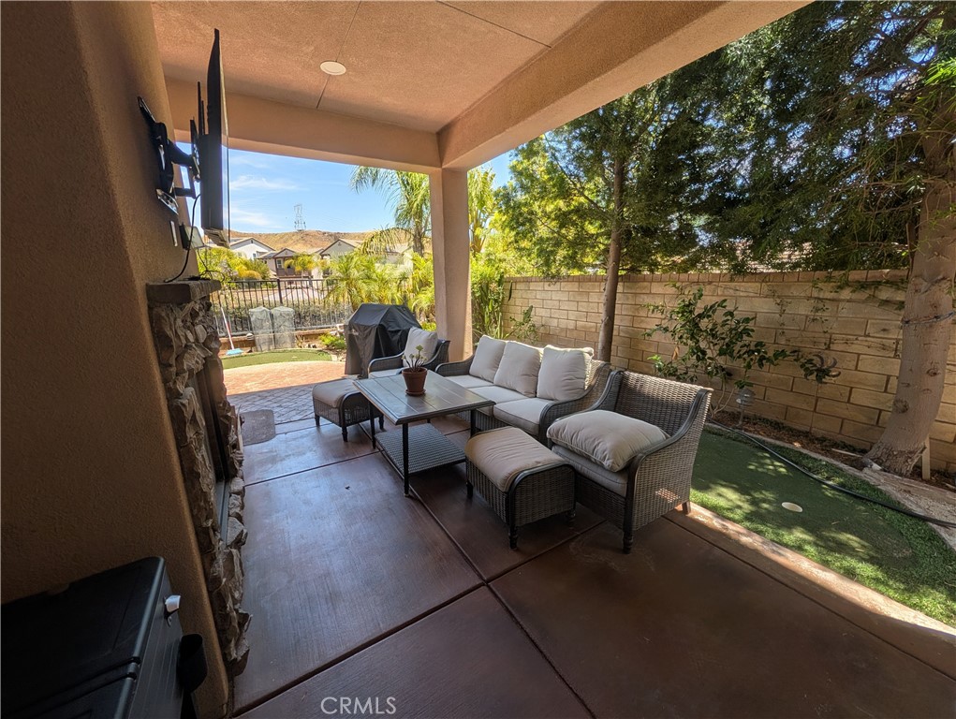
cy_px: 360
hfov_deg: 110.5
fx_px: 332
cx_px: 478
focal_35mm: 12
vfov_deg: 94.6
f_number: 1.7
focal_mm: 2.02
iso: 46
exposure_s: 1/1104
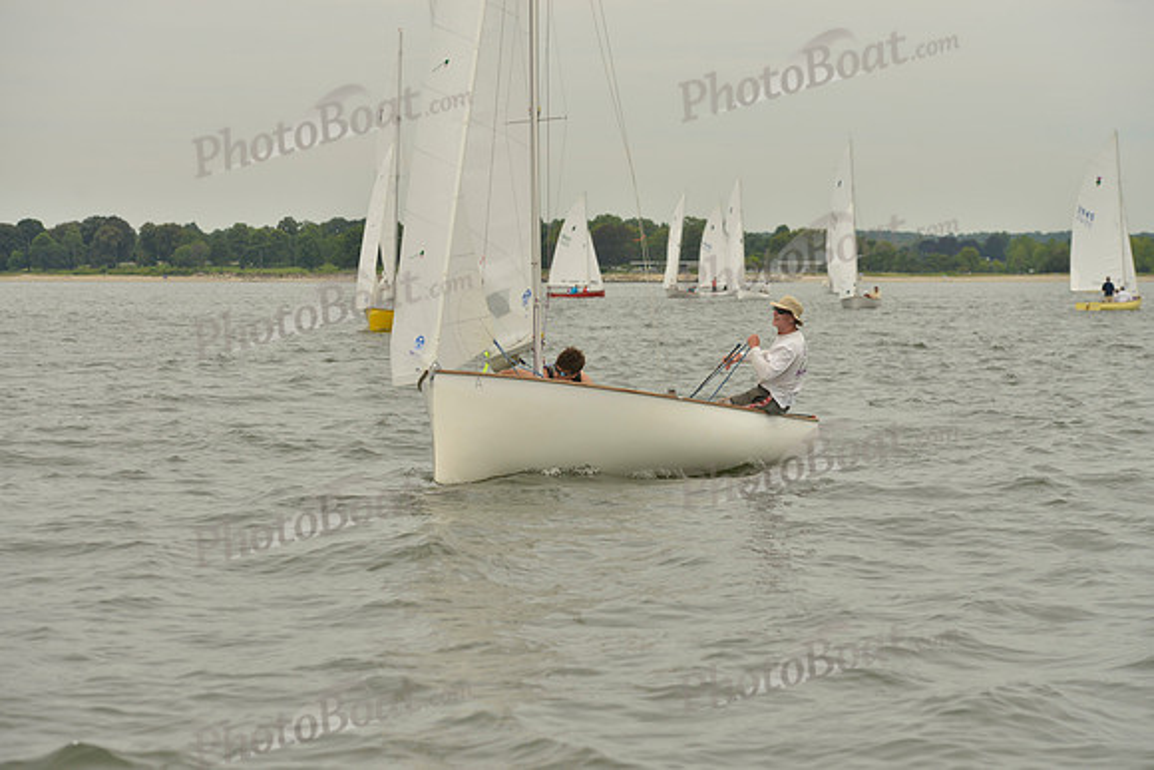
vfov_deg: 15.9
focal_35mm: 86
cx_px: 577
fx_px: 2757
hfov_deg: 23.6
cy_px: 385
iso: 400
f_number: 6.3
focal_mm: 86
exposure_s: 1/2500
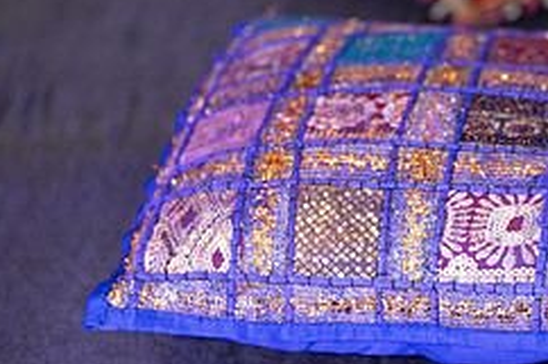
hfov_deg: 16.9
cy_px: 168
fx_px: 1825
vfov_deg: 11.4
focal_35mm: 120
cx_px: 485
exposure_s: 1/160
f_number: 1.4
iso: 250
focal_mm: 50
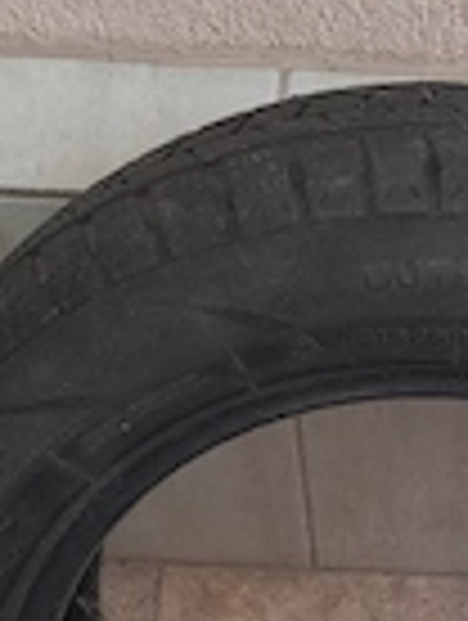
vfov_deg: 23.9
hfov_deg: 18.6
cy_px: 621
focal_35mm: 78
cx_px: 418
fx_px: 1402
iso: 125
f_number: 1.8
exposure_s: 1/50
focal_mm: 4
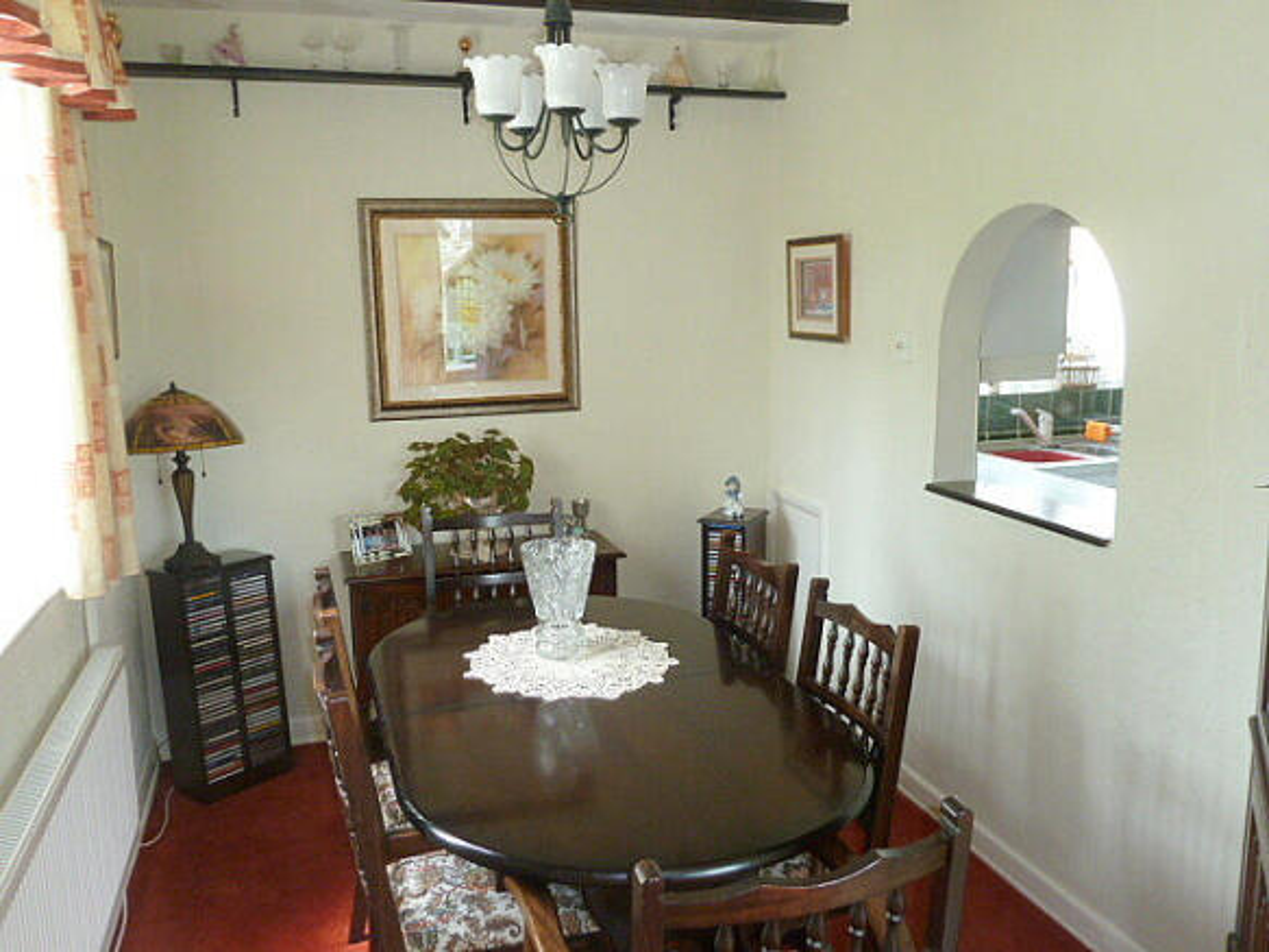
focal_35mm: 29
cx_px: 634
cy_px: 476
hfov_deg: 61.7
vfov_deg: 48.2
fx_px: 1063
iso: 200
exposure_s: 1/30
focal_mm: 4.7
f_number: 3.4
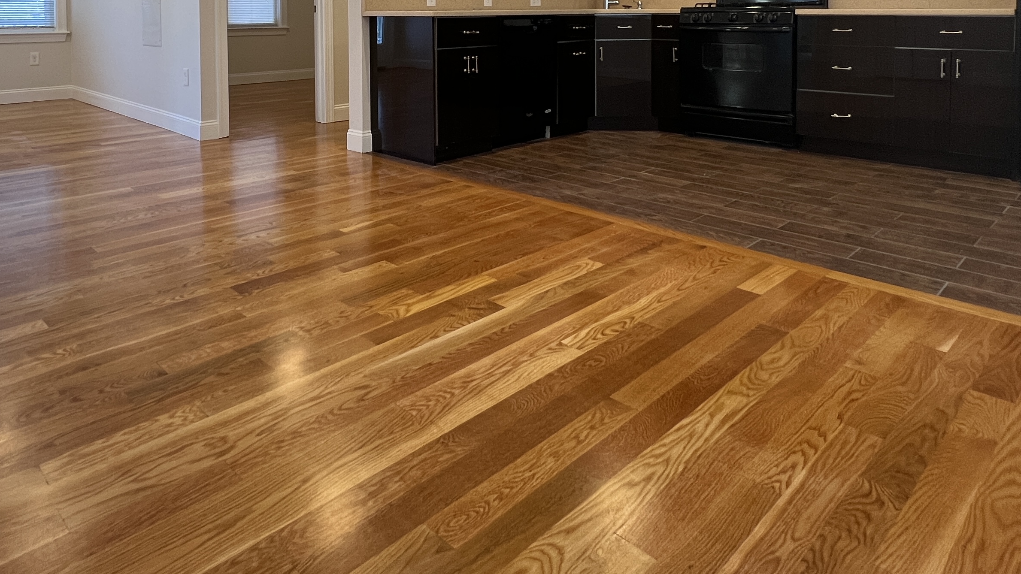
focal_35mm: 24
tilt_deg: -2.9
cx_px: 441
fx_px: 650
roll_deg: +0.1
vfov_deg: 42.8
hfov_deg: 75.9
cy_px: 36
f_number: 1.8
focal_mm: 1.57
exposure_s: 1/60
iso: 160
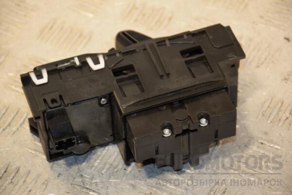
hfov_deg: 13.0
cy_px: 98
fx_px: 1277
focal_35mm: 158
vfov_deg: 8.7
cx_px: 146
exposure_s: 1/160
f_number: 5.6
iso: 800
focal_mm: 105
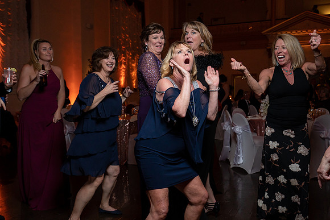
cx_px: 165
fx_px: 325
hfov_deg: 53.9
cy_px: 110
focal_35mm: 35
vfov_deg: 37.5
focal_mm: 35
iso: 2000
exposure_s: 1/200
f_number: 4
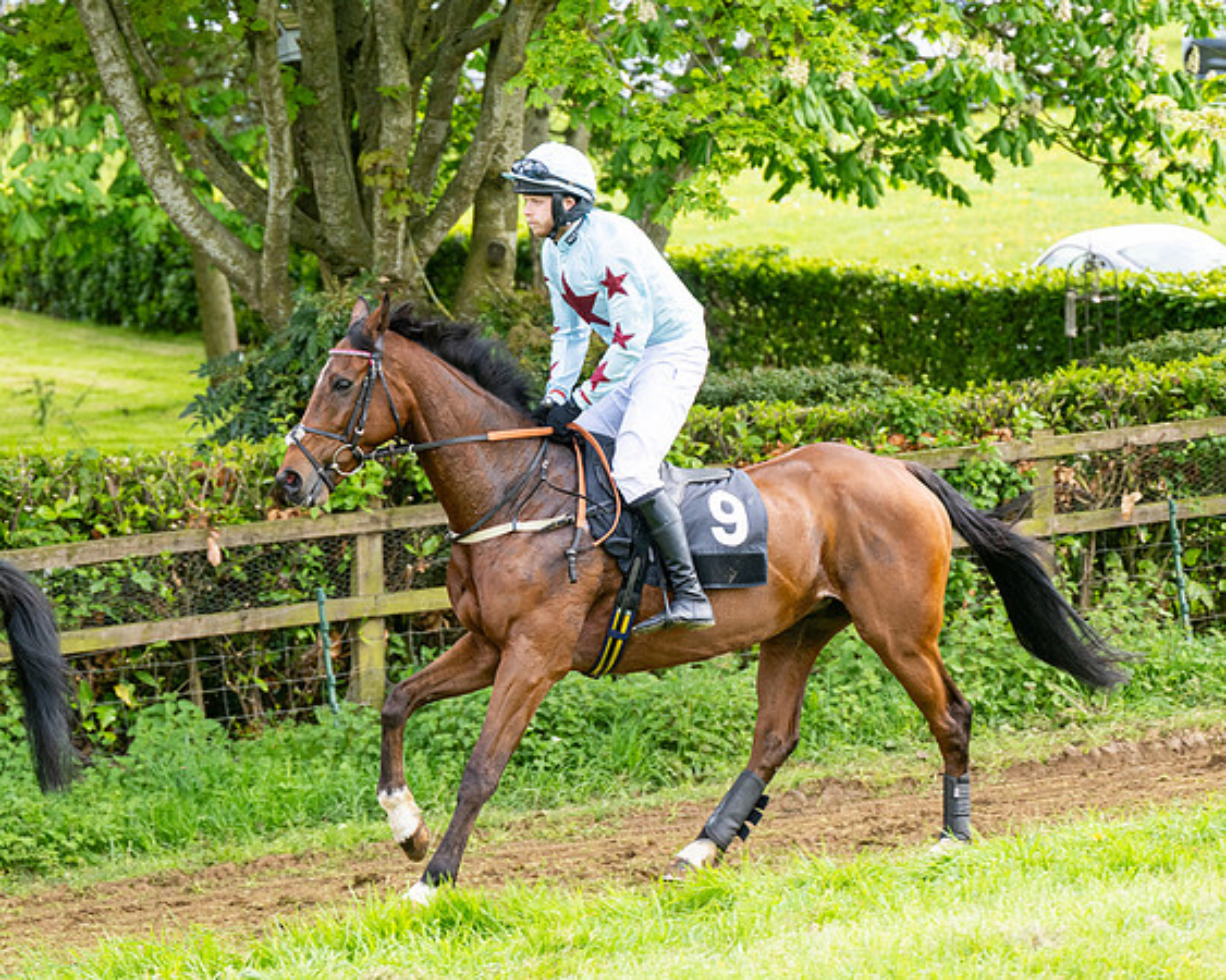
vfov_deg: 10.6
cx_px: 723
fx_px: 5300
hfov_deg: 13.2
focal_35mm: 146
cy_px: 496
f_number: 4
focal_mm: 98
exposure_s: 1/1000
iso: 400
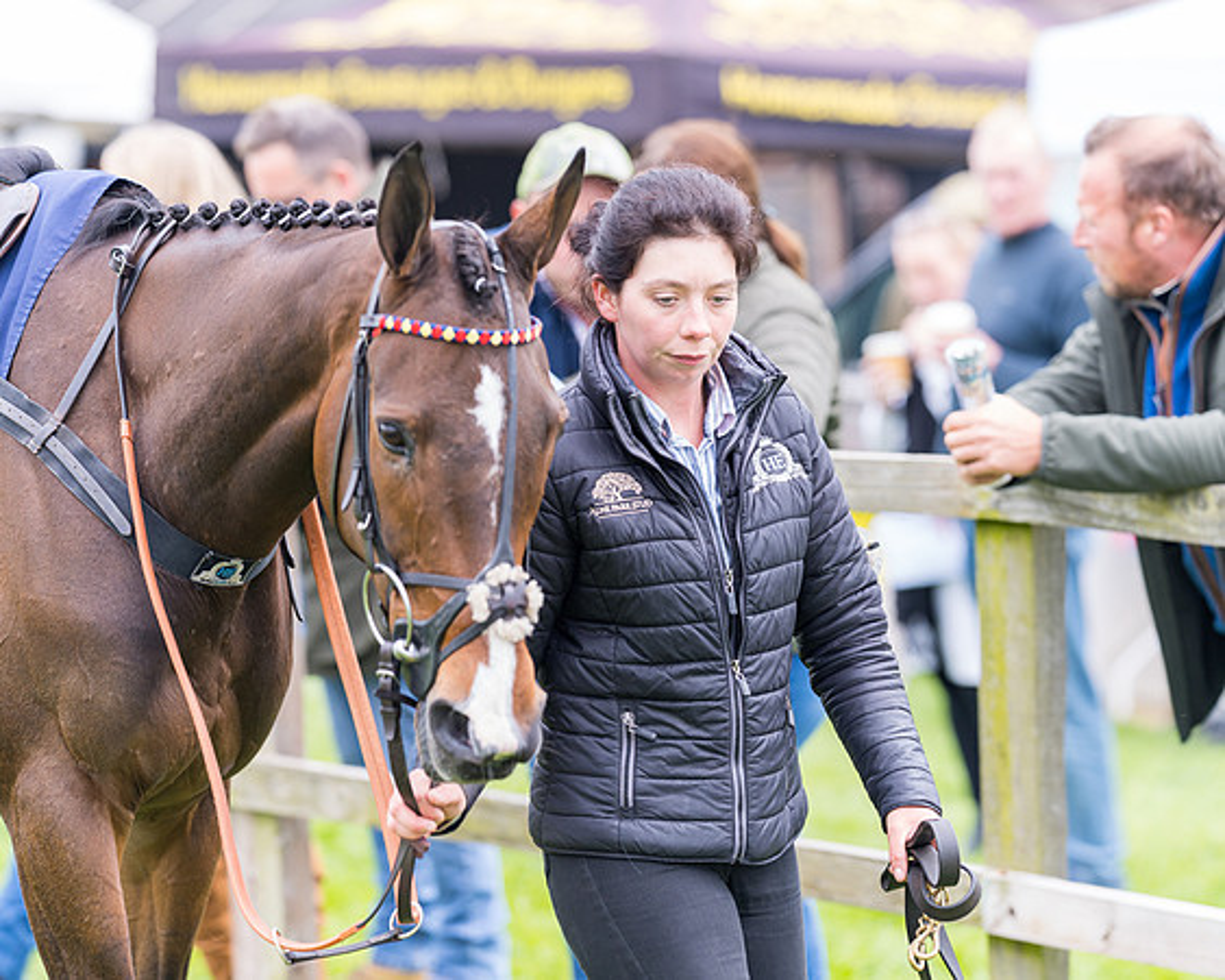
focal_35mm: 162
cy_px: 499
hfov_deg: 11.9
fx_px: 5871
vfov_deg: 9.5
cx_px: 654
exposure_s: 1/500
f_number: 2.8
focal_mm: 135
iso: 250
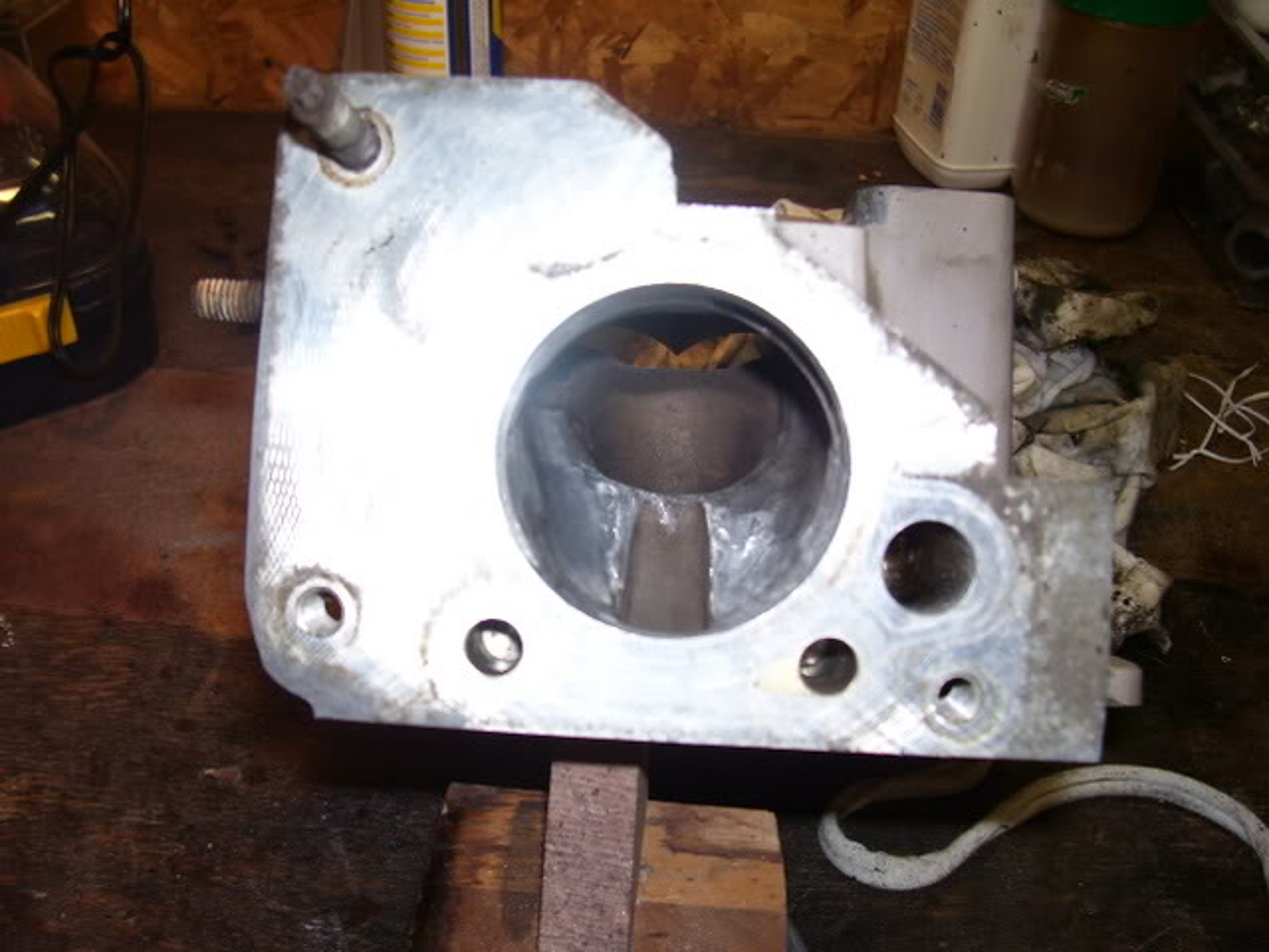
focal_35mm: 34
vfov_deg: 41.8
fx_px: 1246
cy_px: 476
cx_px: 634
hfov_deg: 54.0
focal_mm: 5.6
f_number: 2.7
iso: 80
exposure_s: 1/60
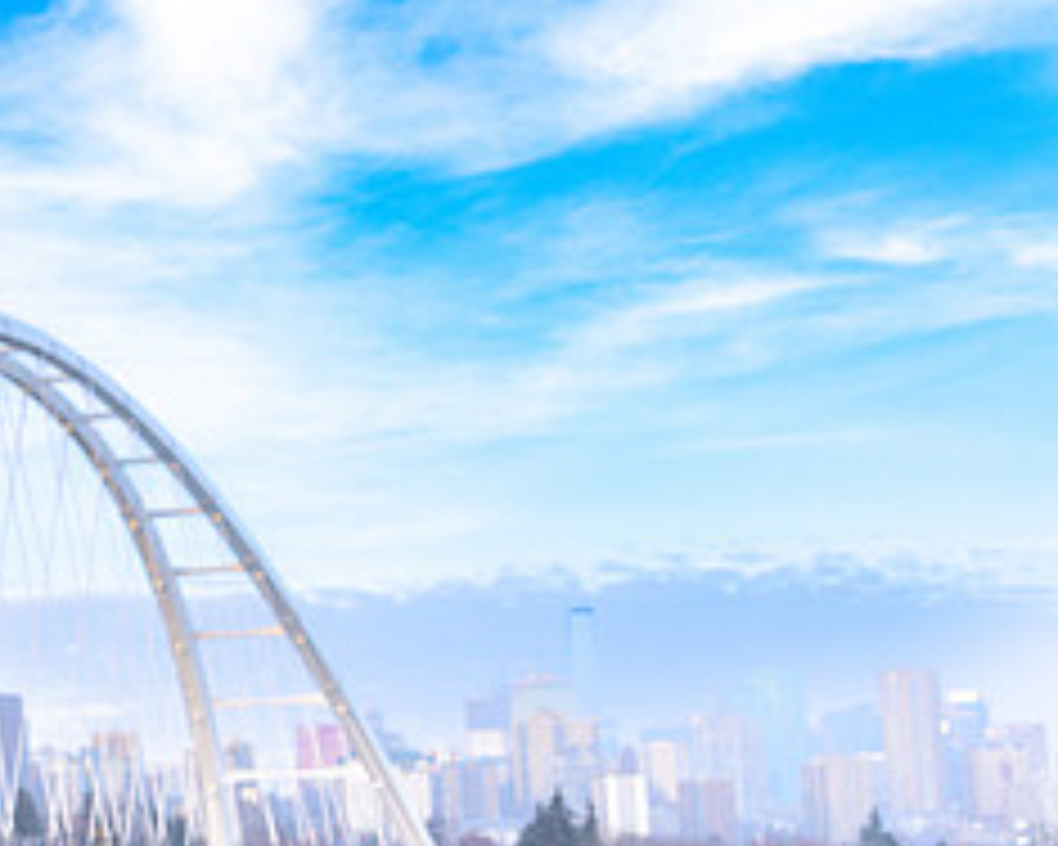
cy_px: 572
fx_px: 1879
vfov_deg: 25.2
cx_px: -7
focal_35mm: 60
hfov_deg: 29.3
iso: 100
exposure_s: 1/200
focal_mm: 25
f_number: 2.8
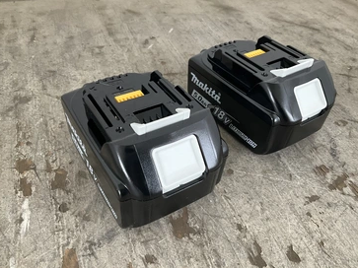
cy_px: 122
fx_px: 331
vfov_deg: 44.1
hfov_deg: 56.8
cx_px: 183
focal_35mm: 32
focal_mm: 3
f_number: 1.8
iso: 64
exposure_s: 1/119
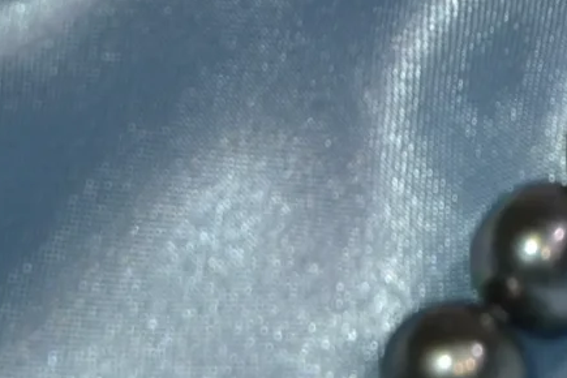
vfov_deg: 2.8
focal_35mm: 494
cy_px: -525
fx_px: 7780
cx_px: 676
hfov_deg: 4.2
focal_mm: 56
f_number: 4.5
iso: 400
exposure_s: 1/200
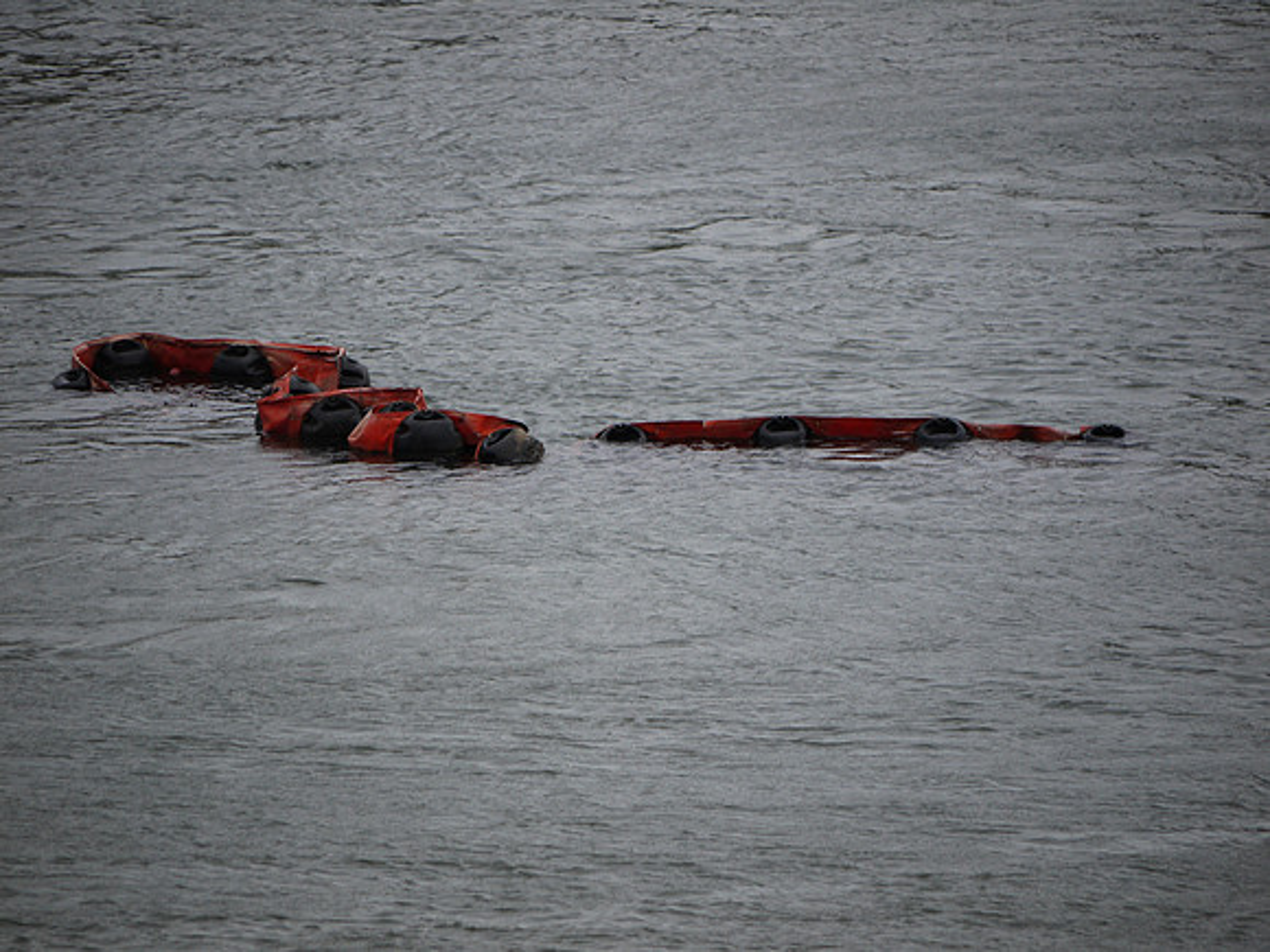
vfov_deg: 2.5
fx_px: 22013
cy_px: 476
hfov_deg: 3.3
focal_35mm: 600
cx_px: 635
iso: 160
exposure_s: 1/250
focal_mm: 300
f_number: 5.6
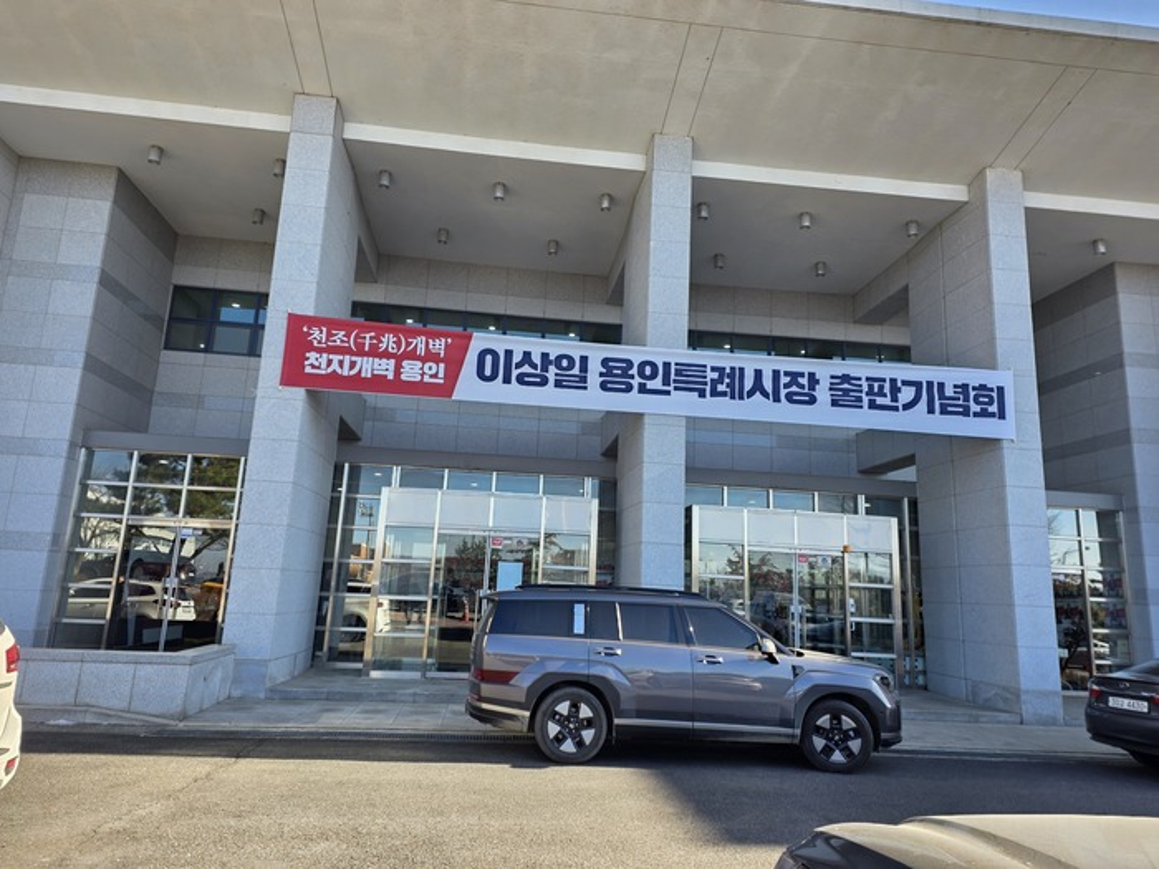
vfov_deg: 58.9
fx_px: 770
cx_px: 580
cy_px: 434
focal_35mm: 23
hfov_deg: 73.9
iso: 12
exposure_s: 1/135
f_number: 1.7
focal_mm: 6.3
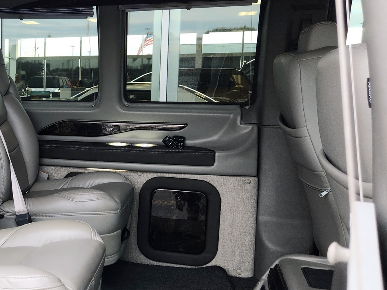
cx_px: -8
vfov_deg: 27.5
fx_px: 593
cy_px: 146
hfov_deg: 32.9
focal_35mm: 53
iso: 86
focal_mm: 5.9
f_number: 1.8
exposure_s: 1/59
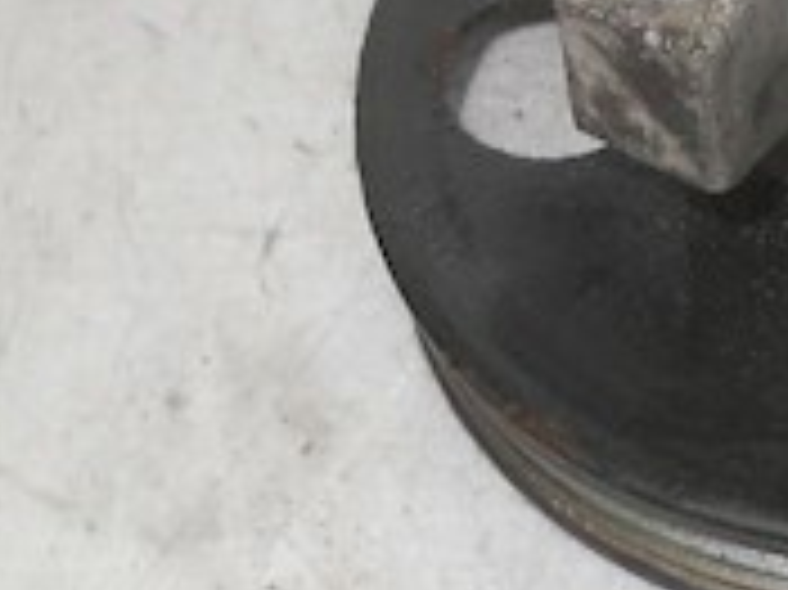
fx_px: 3412
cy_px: -333
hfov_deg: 12.8
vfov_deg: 9.6
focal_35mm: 150
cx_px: 973
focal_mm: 6.72
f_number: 5.5
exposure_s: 1/30
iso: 80
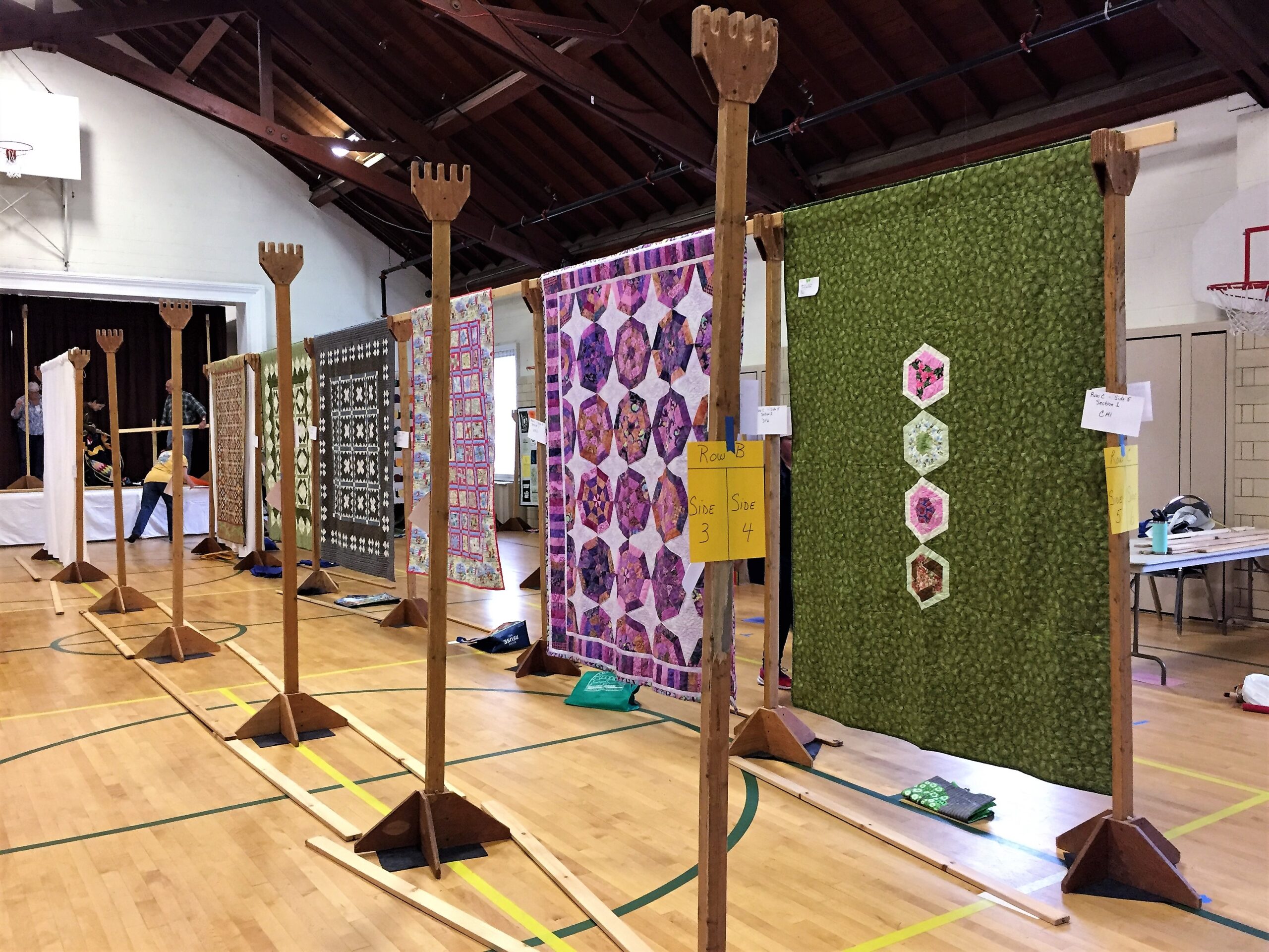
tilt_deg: -2.8
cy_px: 476
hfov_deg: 61.7
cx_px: 634
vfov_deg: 48.2
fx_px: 1063
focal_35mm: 29
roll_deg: +0.4
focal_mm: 4.15
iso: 160
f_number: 2.2
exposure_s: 1/30
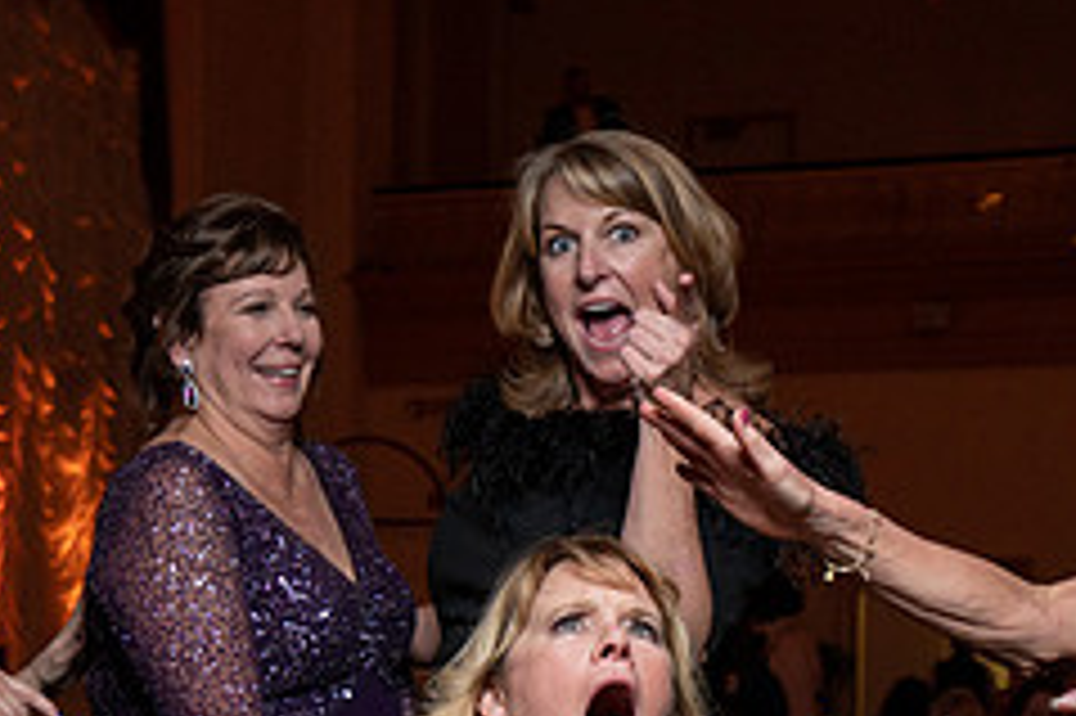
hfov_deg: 23.9
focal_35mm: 85
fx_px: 2539
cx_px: 491
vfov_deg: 15.5
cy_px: 849
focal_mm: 35
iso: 2000
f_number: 4
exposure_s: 1/200
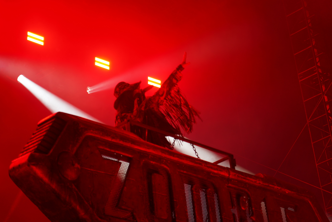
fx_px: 968
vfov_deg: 13.0
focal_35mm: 105
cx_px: 166
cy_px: 111
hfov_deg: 19.5
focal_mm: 105
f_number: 4
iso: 800
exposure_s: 1/125
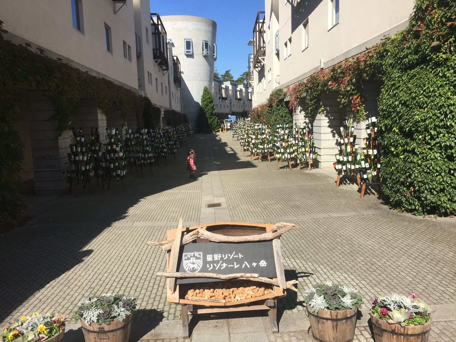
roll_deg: +0.5
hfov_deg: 61.7
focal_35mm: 29
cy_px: 171
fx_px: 382
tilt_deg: -5.6
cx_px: 228
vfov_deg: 48.2
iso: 32
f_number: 2.2
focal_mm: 4.15
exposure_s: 1/1980
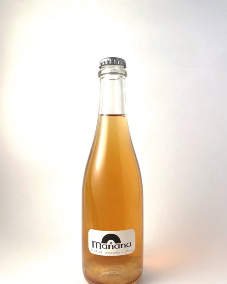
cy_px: 153
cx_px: 110
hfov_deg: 50.0
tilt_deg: -2.6
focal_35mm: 29
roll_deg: -0.6
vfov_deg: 60.4
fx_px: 244
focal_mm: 4.2
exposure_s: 1/122
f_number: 1.6
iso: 32
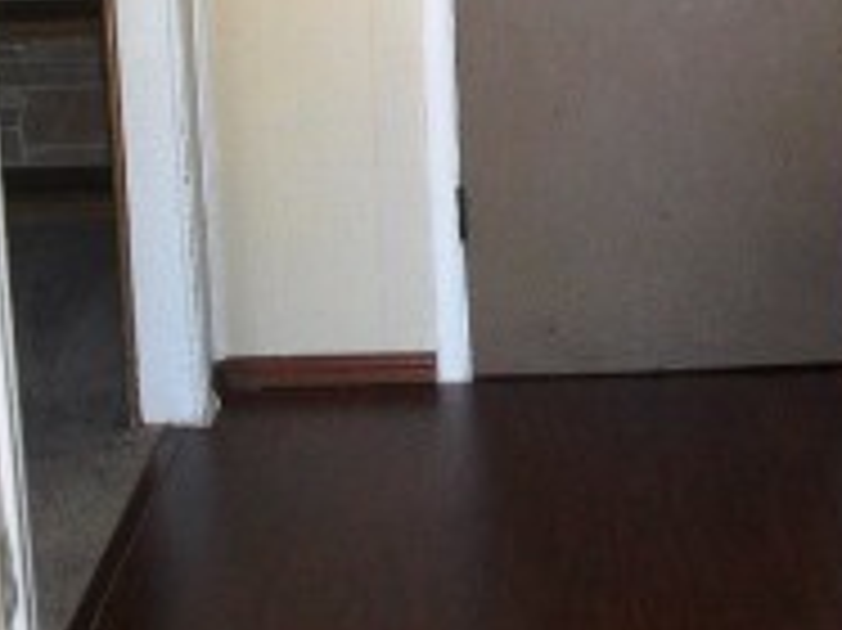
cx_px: 801
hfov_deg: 22.6
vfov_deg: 17.0
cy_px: -50
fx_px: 2042
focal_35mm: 84
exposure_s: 1/45
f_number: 3.2
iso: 200
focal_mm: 6.3
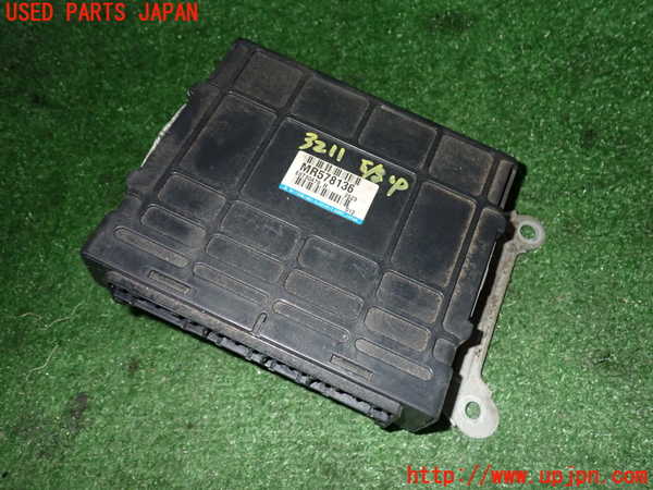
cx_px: 326
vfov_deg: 46.8
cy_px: 245
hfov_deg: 60.0
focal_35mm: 30
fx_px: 566
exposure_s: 1/30
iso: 800
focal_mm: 5.4
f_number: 6.3
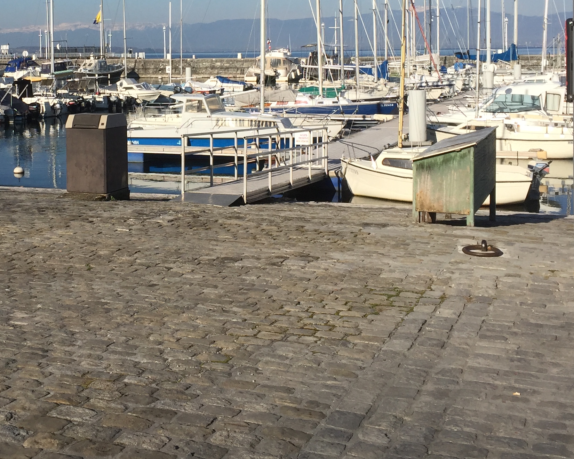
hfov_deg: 33.1
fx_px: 951
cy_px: 76
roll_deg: +1.0
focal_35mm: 56
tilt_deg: -1.1
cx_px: 166
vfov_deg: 26.5
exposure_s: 1/2639
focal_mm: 4.15
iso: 32
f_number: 2.2
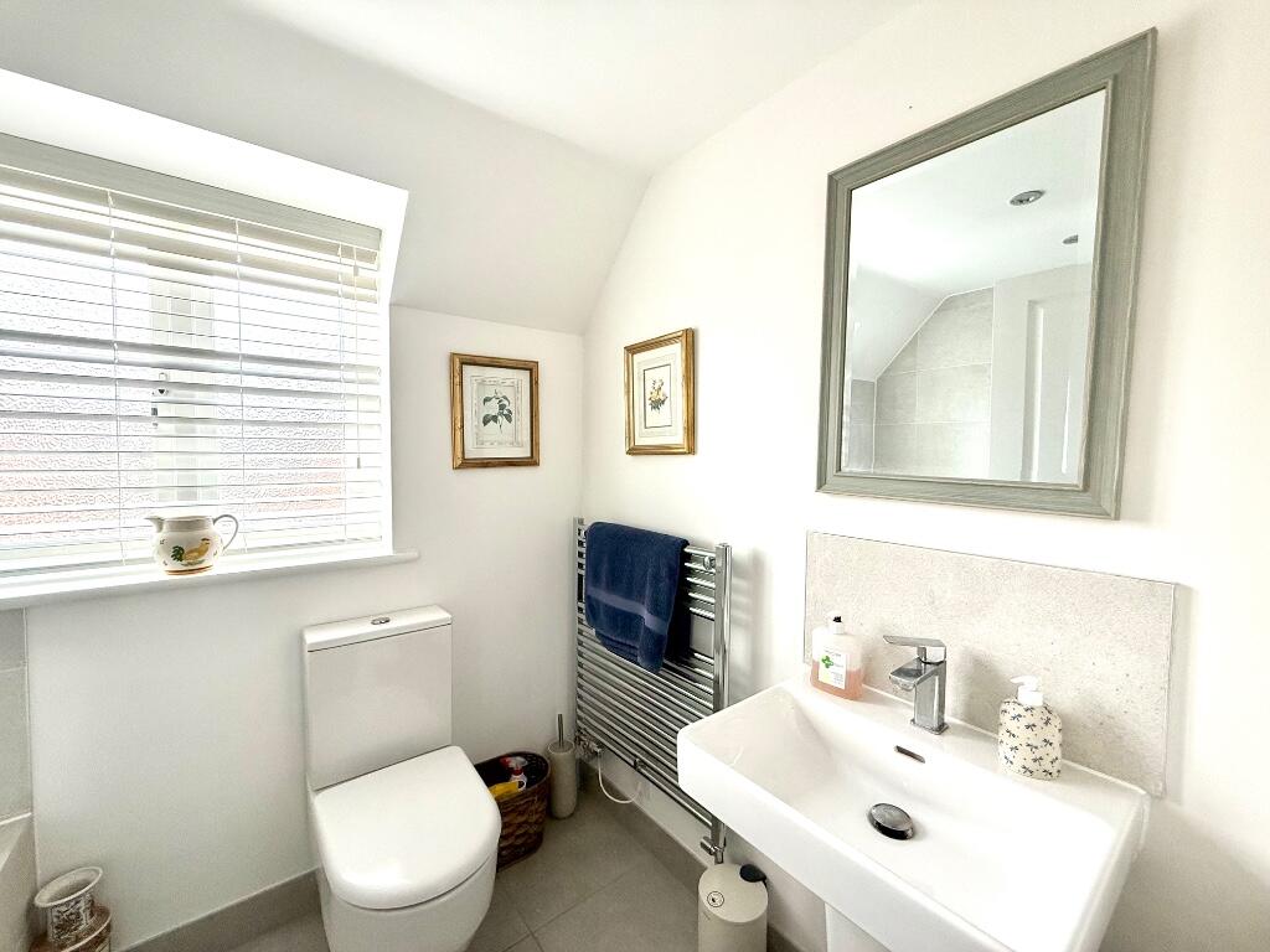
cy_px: 476
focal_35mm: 14
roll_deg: -0.2
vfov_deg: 85.7
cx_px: 635
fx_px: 514
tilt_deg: -1.7
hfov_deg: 102.1
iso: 200
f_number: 2.2
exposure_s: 1/99
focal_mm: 2.22
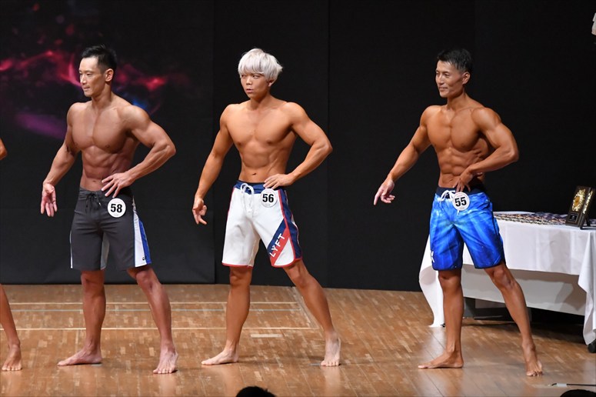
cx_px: 298
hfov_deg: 8.1
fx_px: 4220
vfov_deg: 5.4
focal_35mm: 255
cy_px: 198
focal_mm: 170
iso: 8000
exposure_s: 1/400
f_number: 5.6
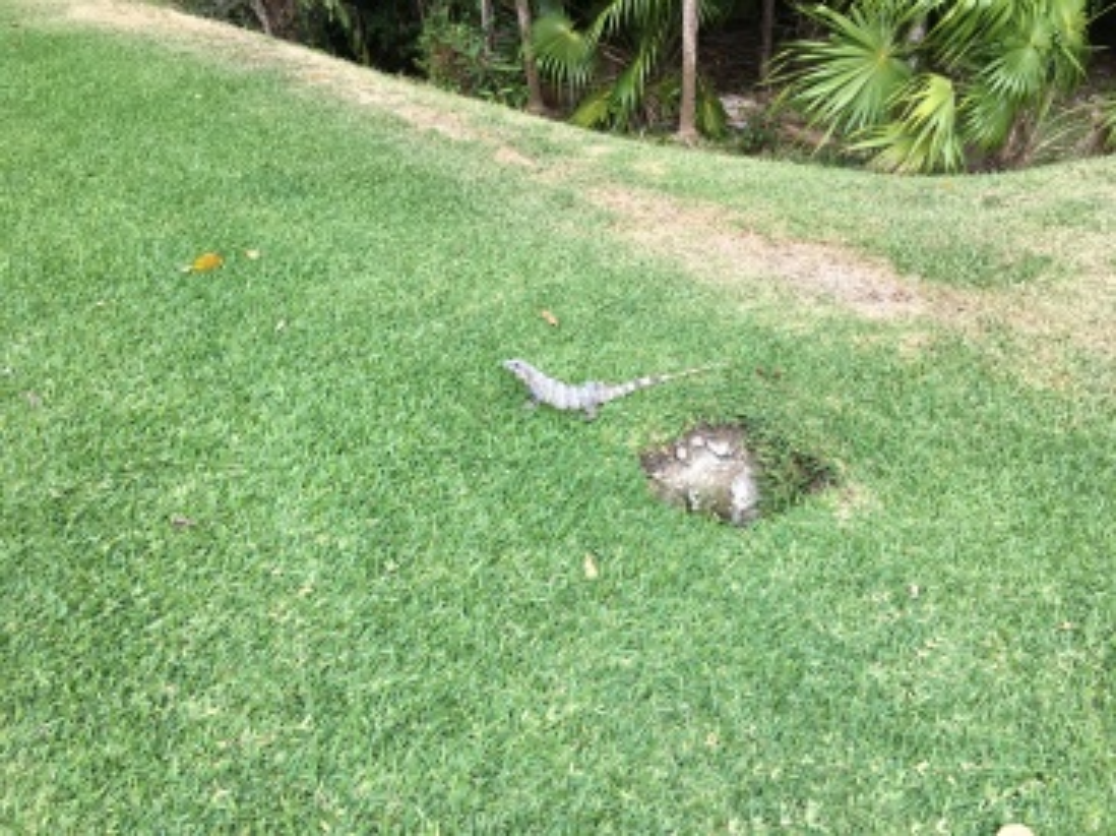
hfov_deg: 61.7
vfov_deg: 48.2
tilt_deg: -30.9
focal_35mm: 29
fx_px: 934
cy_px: 418
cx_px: 558
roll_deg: +2.3
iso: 25
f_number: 2.2
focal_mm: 4.15
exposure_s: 1/430
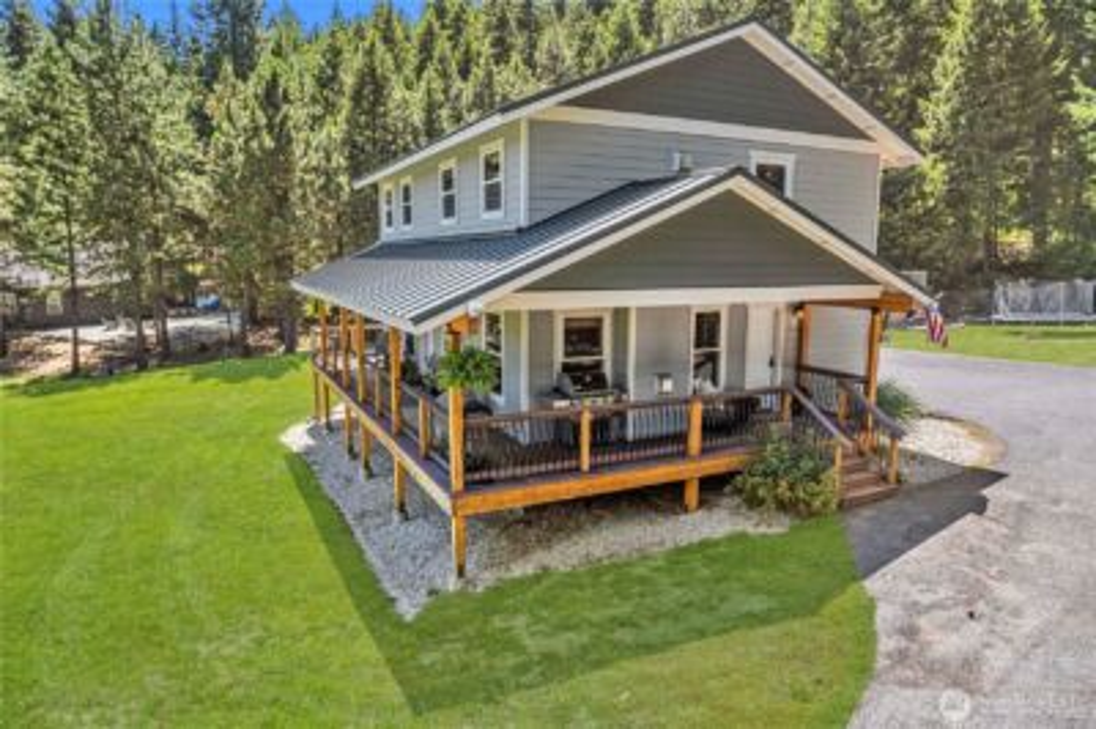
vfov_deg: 57.1
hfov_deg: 78.6
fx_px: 669
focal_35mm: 22
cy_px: 364
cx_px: 548
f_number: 2.8
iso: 100
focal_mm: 8.38
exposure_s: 1/640
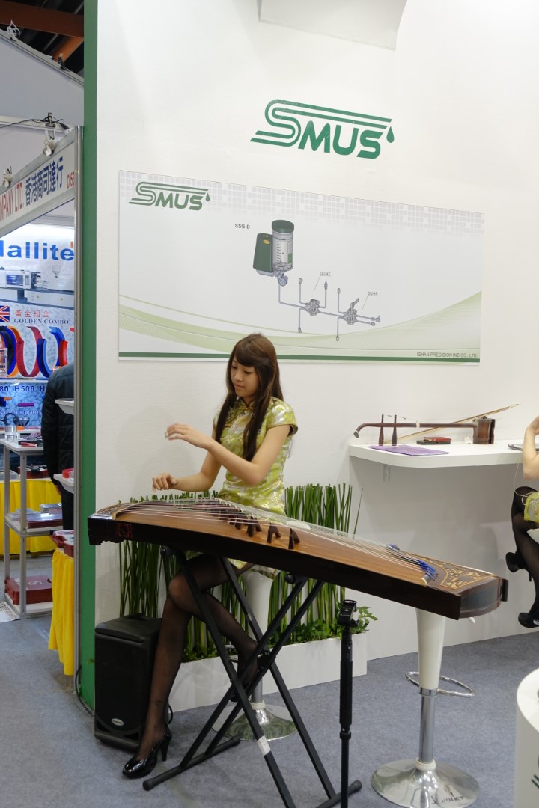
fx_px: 876
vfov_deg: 49.6
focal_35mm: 39
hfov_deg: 34.2
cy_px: 404
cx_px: 270
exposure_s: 1/50
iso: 125
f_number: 3.2
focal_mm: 14.3
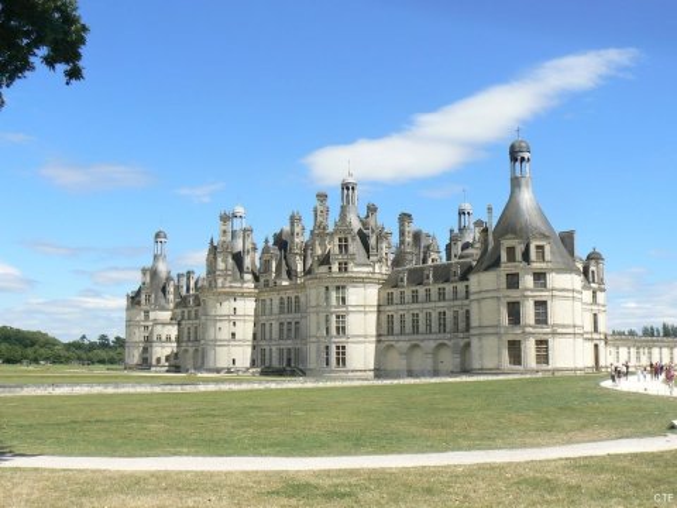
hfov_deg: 51.4
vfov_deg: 39.7
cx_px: 338
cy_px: 254
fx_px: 704
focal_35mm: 36
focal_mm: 6
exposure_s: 1/500
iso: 80
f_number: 5.6
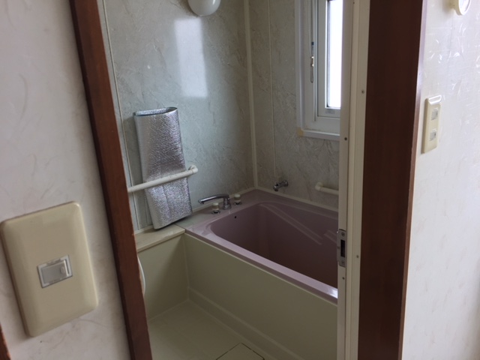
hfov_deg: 61.7
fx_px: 402
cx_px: 240
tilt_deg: -17.6
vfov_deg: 48.2
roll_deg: +3.1
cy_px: 180
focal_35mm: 29
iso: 32
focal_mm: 4.15
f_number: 2.2
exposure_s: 1/40
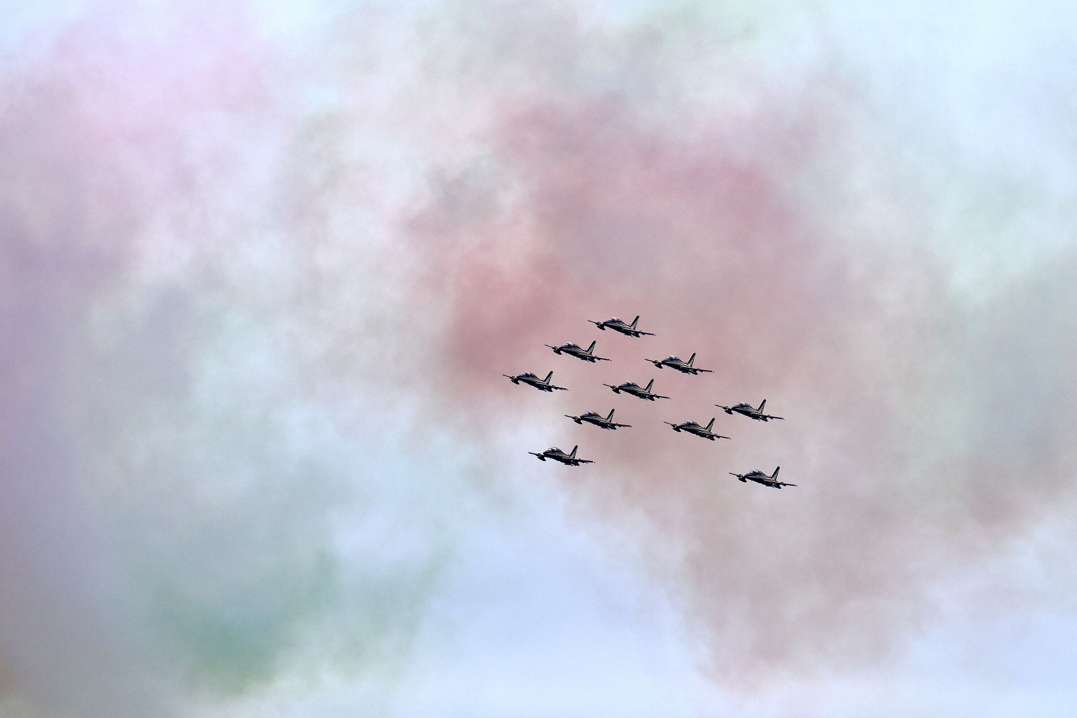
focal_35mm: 120
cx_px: 538
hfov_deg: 17.1
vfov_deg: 11.4
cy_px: 359
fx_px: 3590
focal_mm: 80
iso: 800
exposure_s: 1/1900
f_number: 4
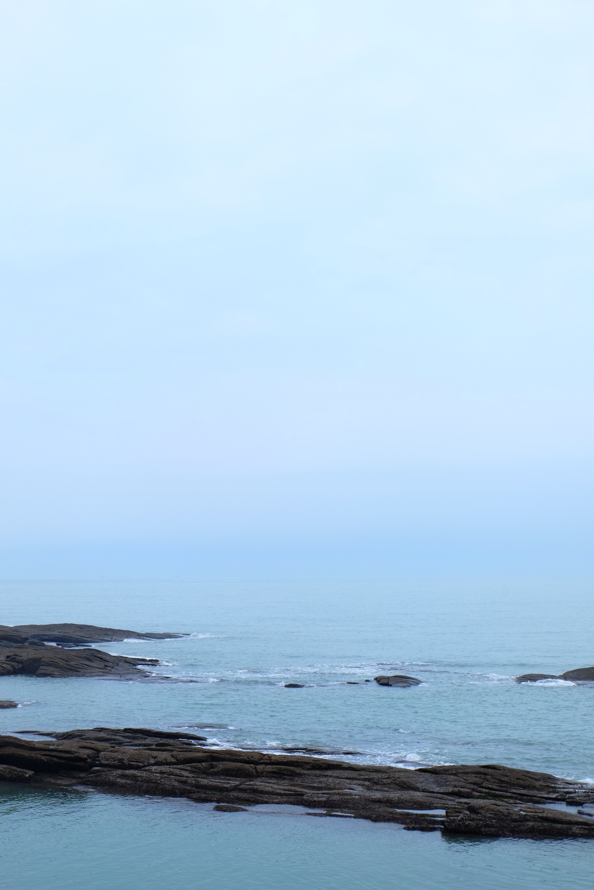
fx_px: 1212
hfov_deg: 27.5
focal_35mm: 49
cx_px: 297
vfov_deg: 40.3
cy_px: 445
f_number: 5
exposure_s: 1/900
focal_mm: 32.5
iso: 250
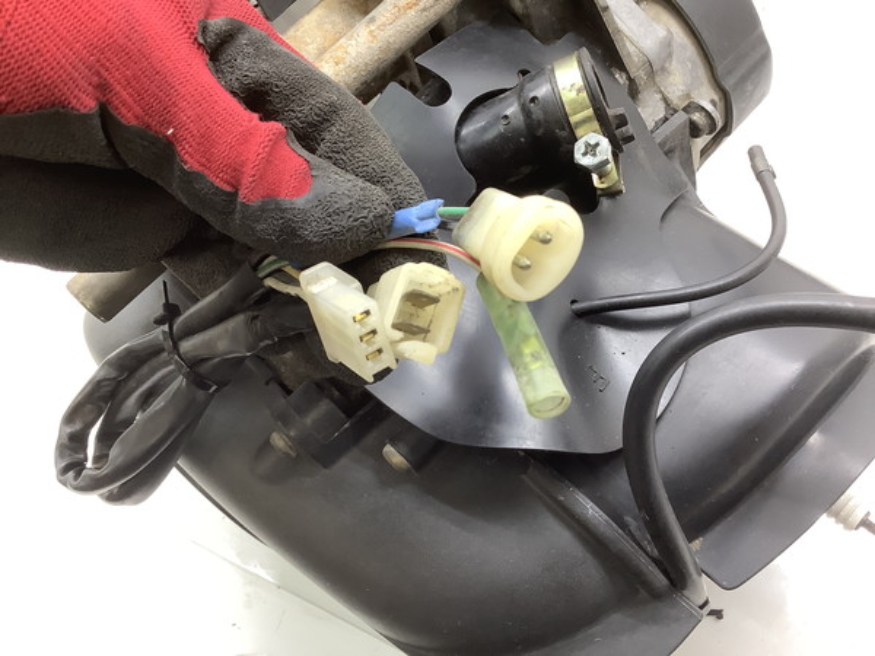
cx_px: 438
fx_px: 784
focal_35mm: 31
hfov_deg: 58.4
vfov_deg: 45.4
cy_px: 328
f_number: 2.4
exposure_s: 1/60
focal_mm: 3.3
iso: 125
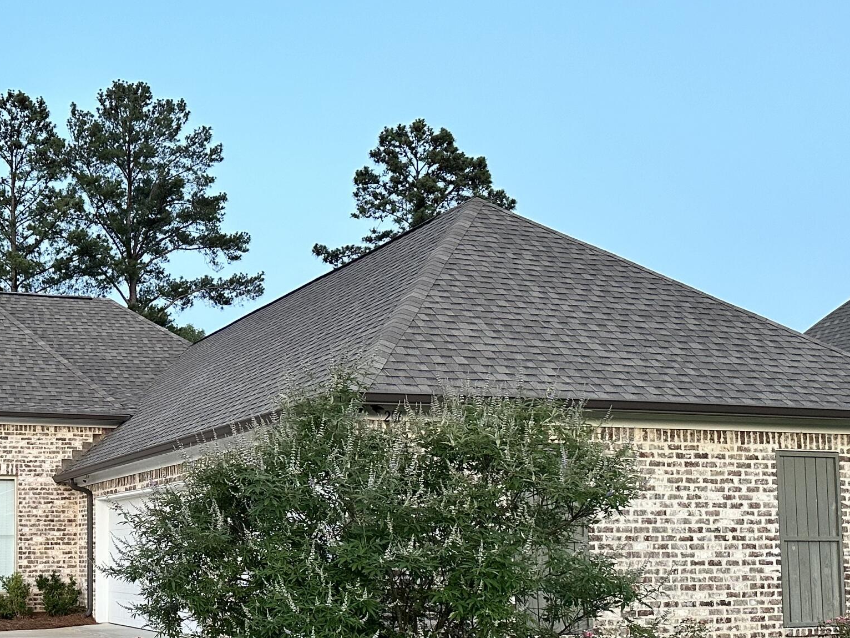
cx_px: 159
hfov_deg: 38.8
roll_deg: +0.8
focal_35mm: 47
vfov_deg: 30.5
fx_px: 1154
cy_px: 463
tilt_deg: +4.1
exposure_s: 1/64
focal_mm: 6.86
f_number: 1.78
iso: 250
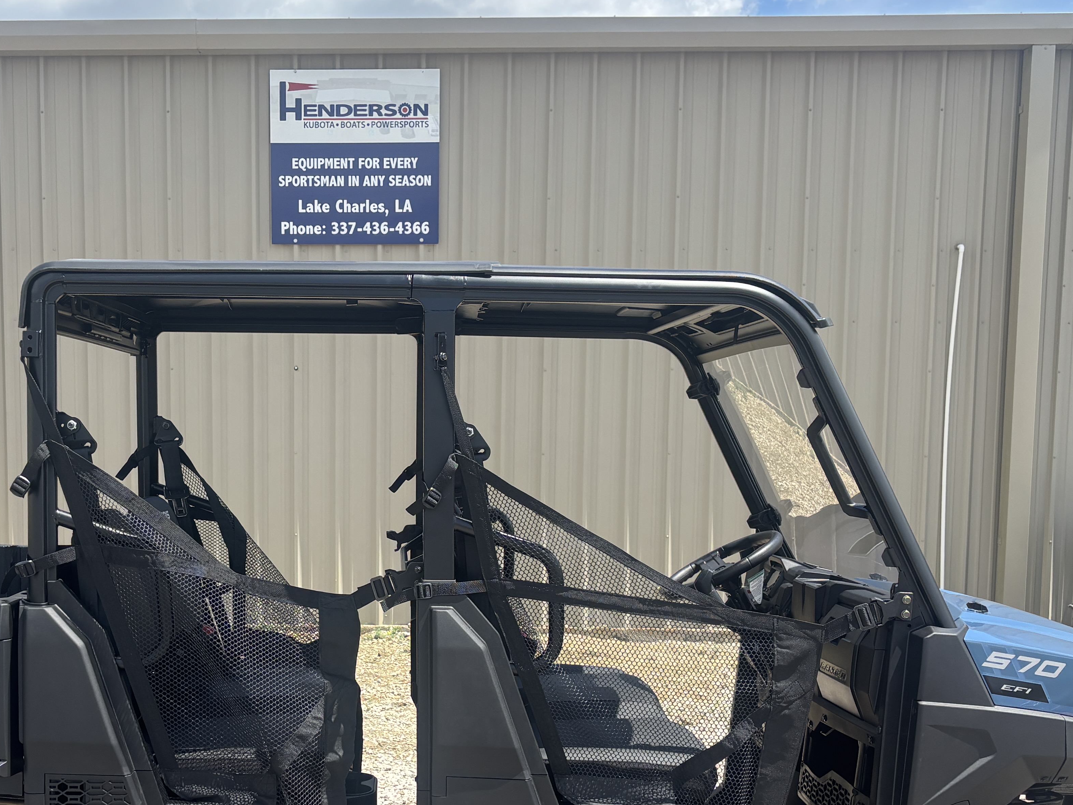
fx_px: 1457
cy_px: 523
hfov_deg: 40.1
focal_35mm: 47
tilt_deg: -4.0
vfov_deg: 30.7
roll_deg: +0.0
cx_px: 384
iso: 50
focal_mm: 5.96
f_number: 1.6
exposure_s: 1/2024
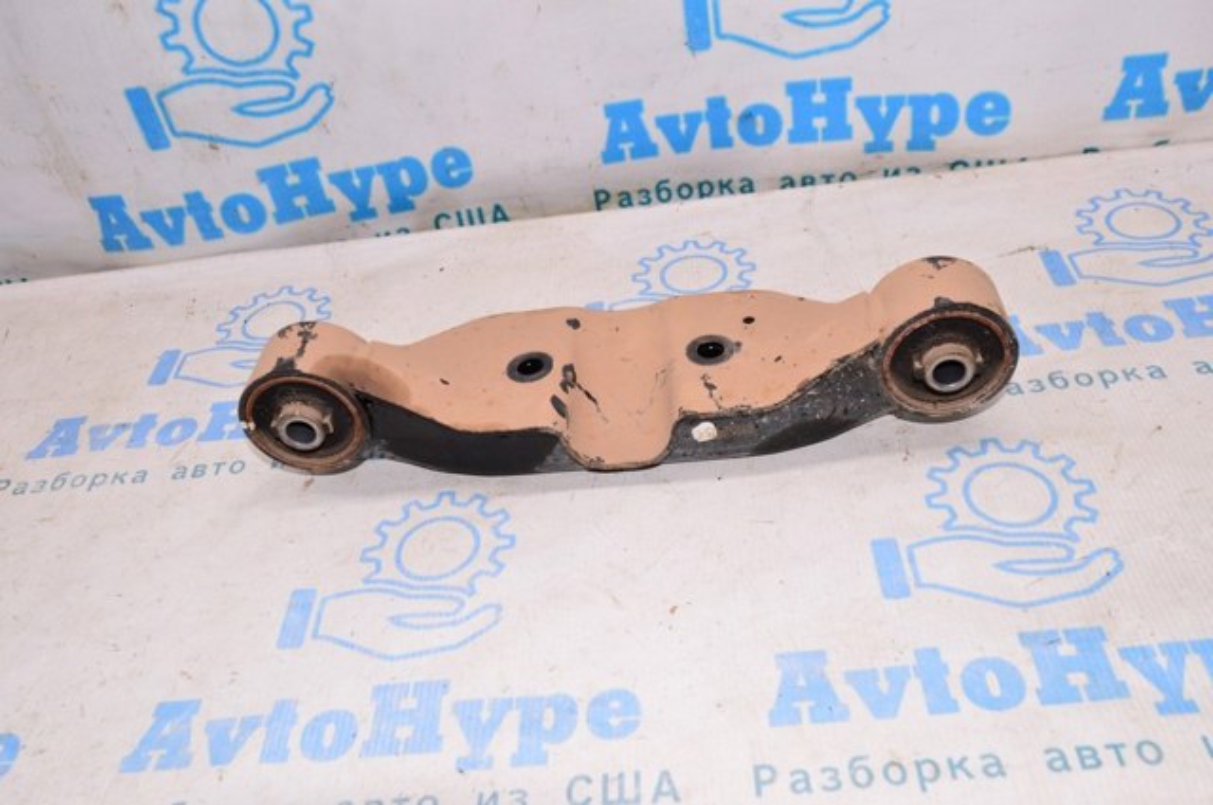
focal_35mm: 33
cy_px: 402
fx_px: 1110
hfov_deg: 57.3
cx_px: 606
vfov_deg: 39.9
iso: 1600
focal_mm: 22
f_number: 8
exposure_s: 1/125
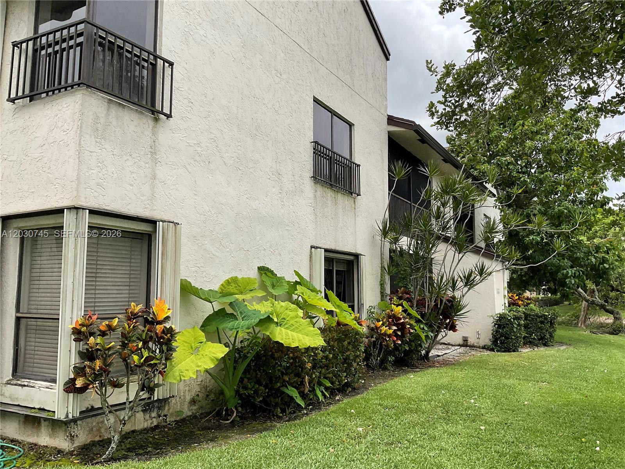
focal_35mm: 29
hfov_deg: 61.7
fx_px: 524
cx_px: 312
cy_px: 234
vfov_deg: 48.2
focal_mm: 3
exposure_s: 1/1675
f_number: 1.8
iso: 16
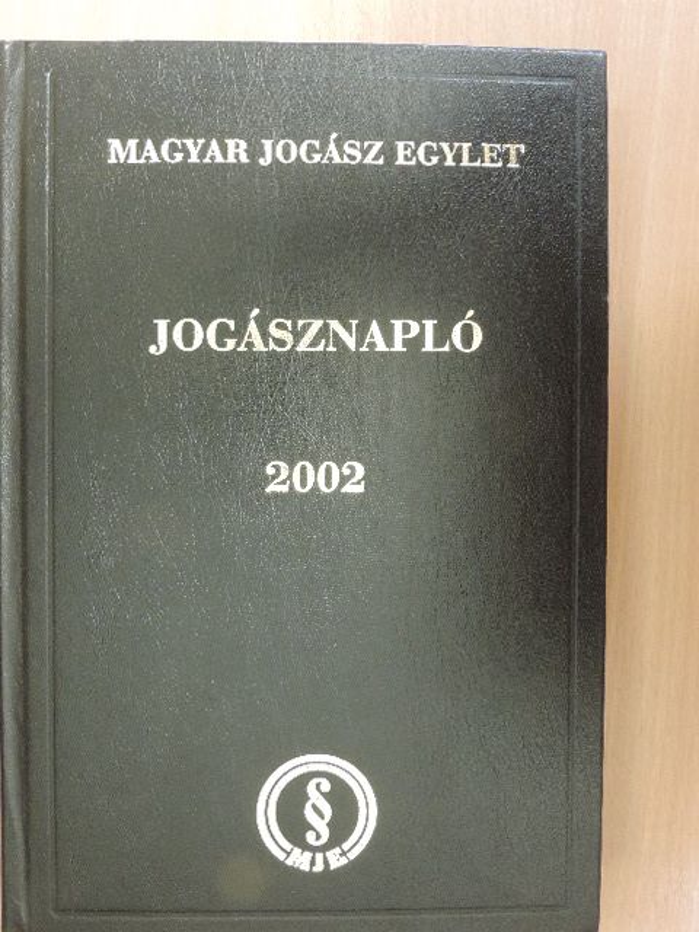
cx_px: 350
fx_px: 1265
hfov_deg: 30.9
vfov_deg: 40.4
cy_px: 466
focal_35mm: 47
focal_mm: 8.3
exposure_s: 1/3
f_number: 6.2
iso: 800
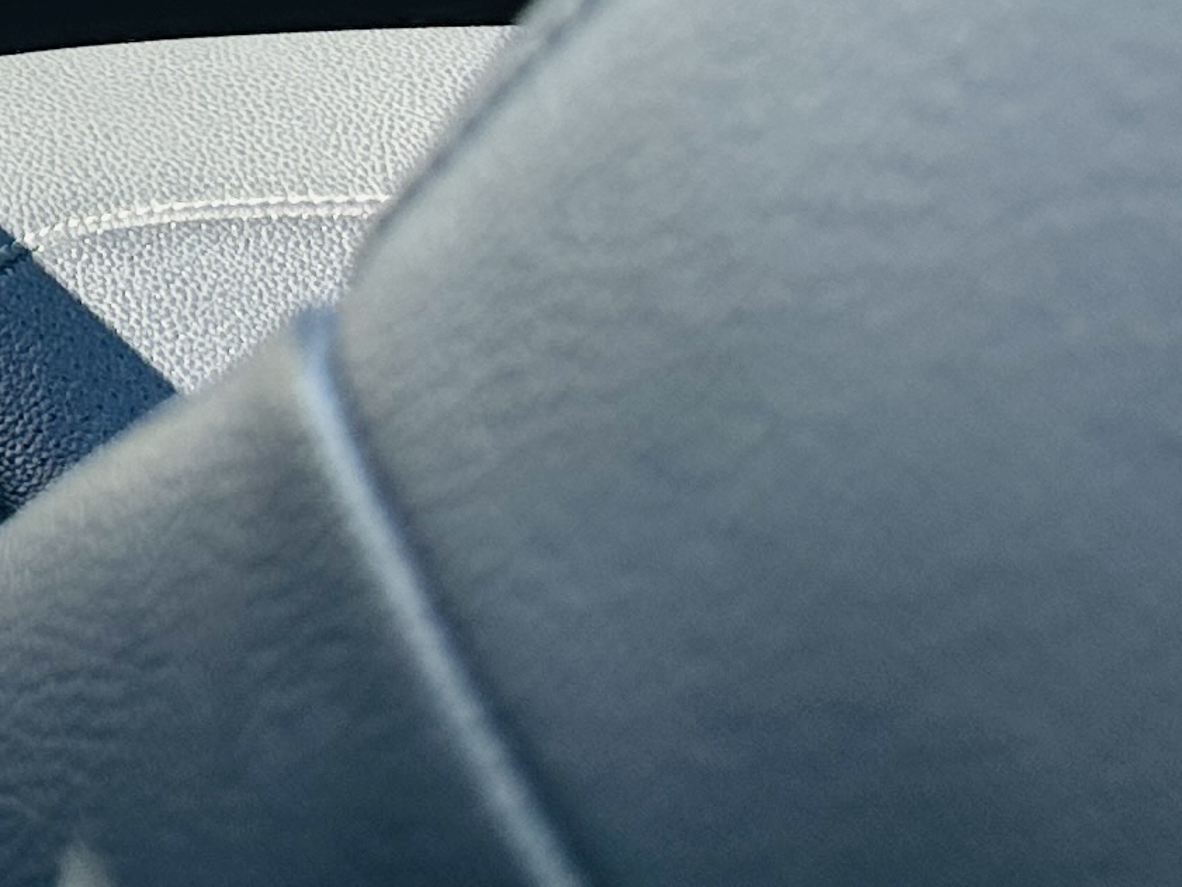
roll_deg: +0.7
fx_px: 3927
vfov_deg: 11.1
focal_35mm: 115
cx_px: -1249
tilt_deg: -16.6
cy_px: -1139
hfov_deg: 14.1
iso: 64
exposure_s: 1/223
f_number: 1.78
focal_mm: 6.86
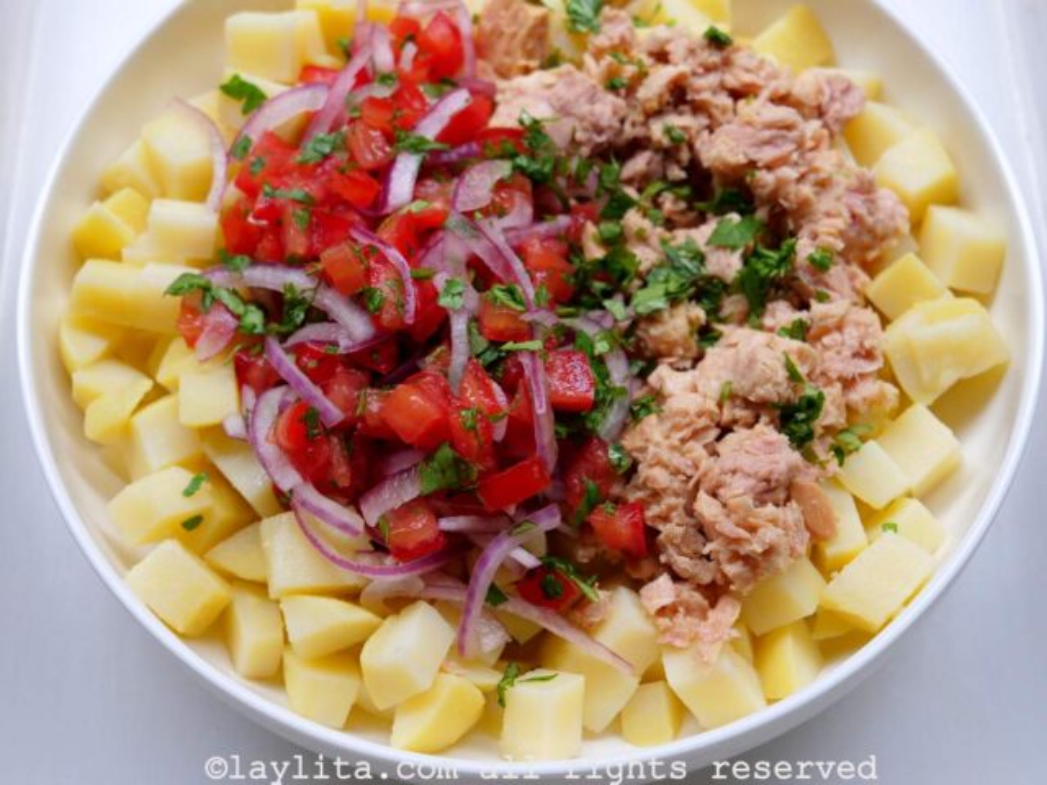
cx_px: 524
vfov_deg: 29.1
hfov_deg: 38.2
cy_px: 392
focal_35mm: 50
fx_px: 1512
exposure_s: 1/60
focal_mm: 25
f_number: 3.5
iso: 800
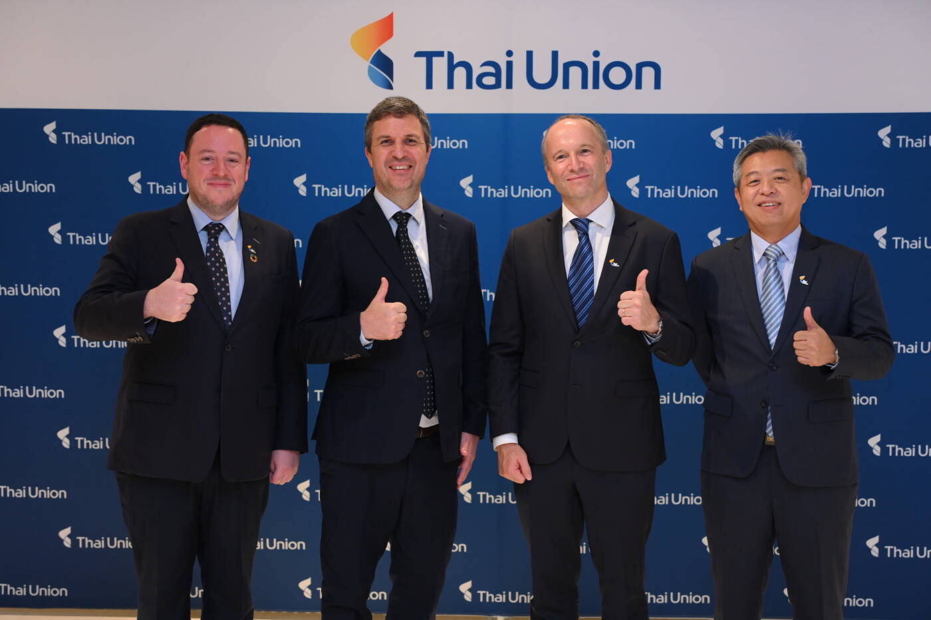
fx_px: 1267
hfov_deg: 40.3
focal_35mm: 49
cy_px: 310
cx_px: 466
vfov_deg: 27.5
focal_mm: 49
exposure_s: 1/160
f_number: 4
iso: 2000
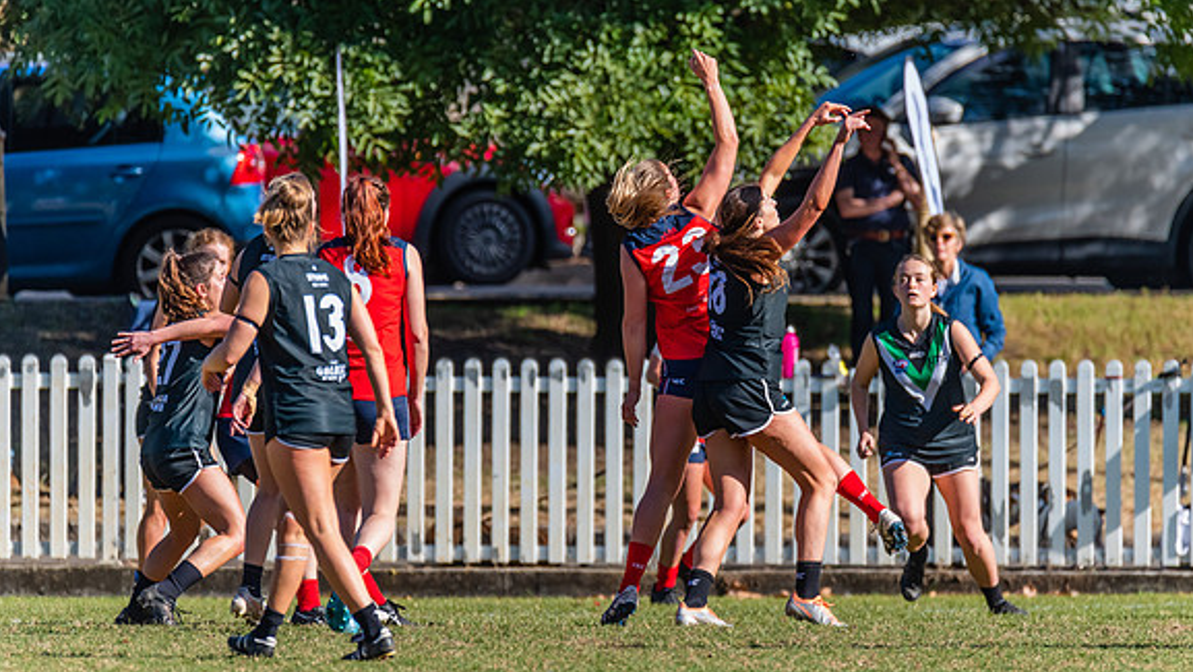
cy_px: 297
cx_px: 654
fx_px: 22879
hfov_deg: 3.0
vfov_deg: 1.7
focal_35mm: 723
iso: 800
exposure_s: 1/1600
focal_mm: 600
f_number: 7.1
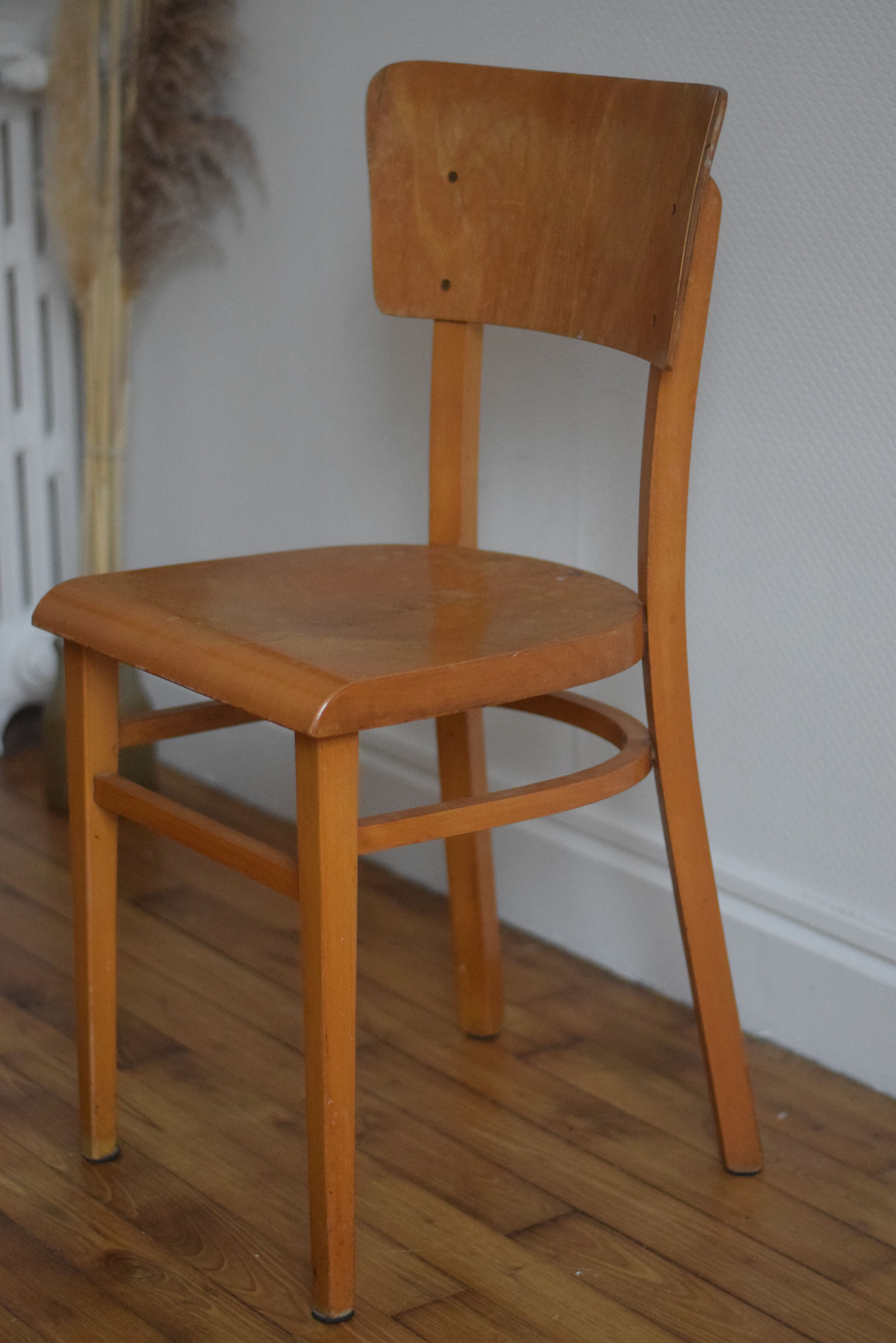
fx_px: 2798
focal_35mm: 75
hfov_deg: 18.2
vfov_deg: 27.0
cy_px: 672
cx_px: 448
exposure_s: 1/250
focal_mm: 50
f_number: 1.8
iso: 3200
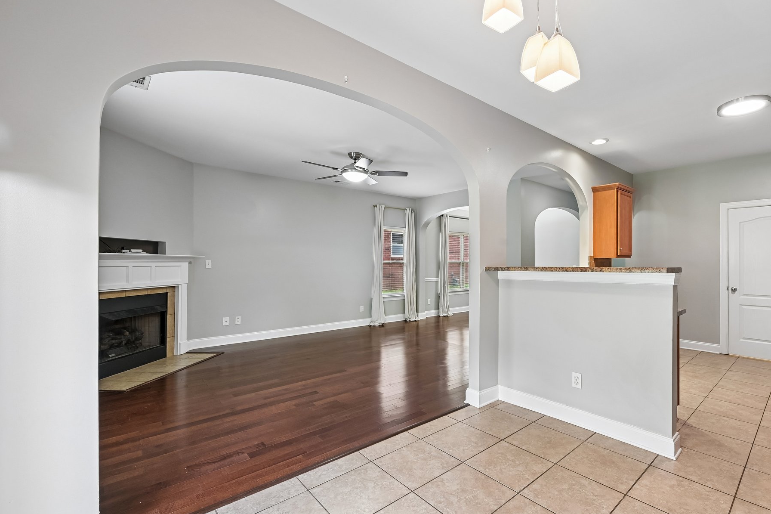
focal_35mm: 16
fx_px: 343
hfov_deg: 96.1
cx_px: 440
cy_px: 267
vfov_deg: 73.7
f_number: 8
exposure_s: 1/15
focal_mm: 14
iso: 400
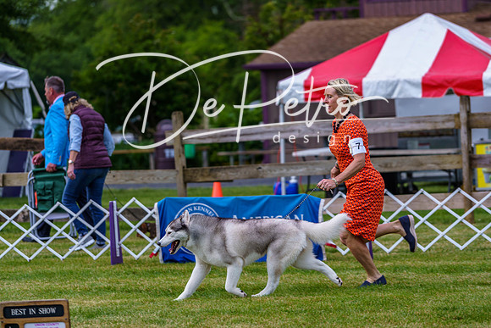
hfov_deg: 11.8
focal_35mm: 174
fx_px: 2374
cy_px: 164
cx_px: 246
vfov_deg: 7.9
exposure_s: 1/500
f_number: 4
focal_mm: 174
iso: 125
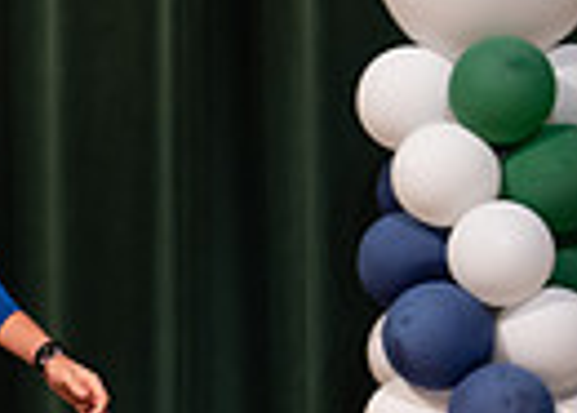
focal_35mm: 246
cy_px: 349
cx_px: -56
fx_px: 4033
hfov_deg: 8.1
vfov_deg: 5.9
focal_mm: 50
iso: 500
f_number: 1.2
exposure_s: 1/320
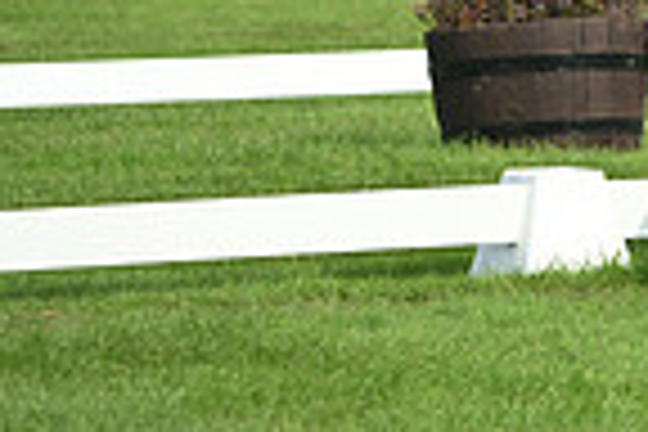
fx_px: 13373
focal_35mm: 743
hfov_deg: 2.8
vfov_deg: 1.8
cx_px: 1116
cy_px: -407
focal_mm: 185
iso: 360
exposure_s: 1/1250
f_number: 5
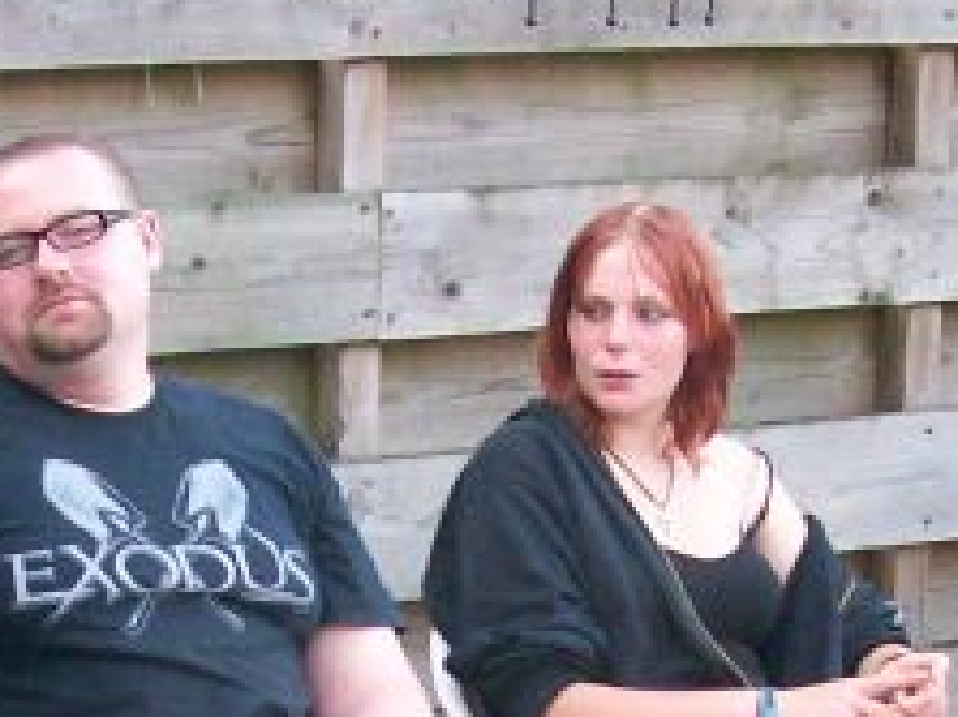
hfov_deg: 15.1
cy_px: 945
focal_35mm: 129
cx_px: 73
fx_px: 3568
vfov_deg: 11.2
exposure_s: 1/75.2
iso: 140
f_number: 2.7
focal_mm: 6
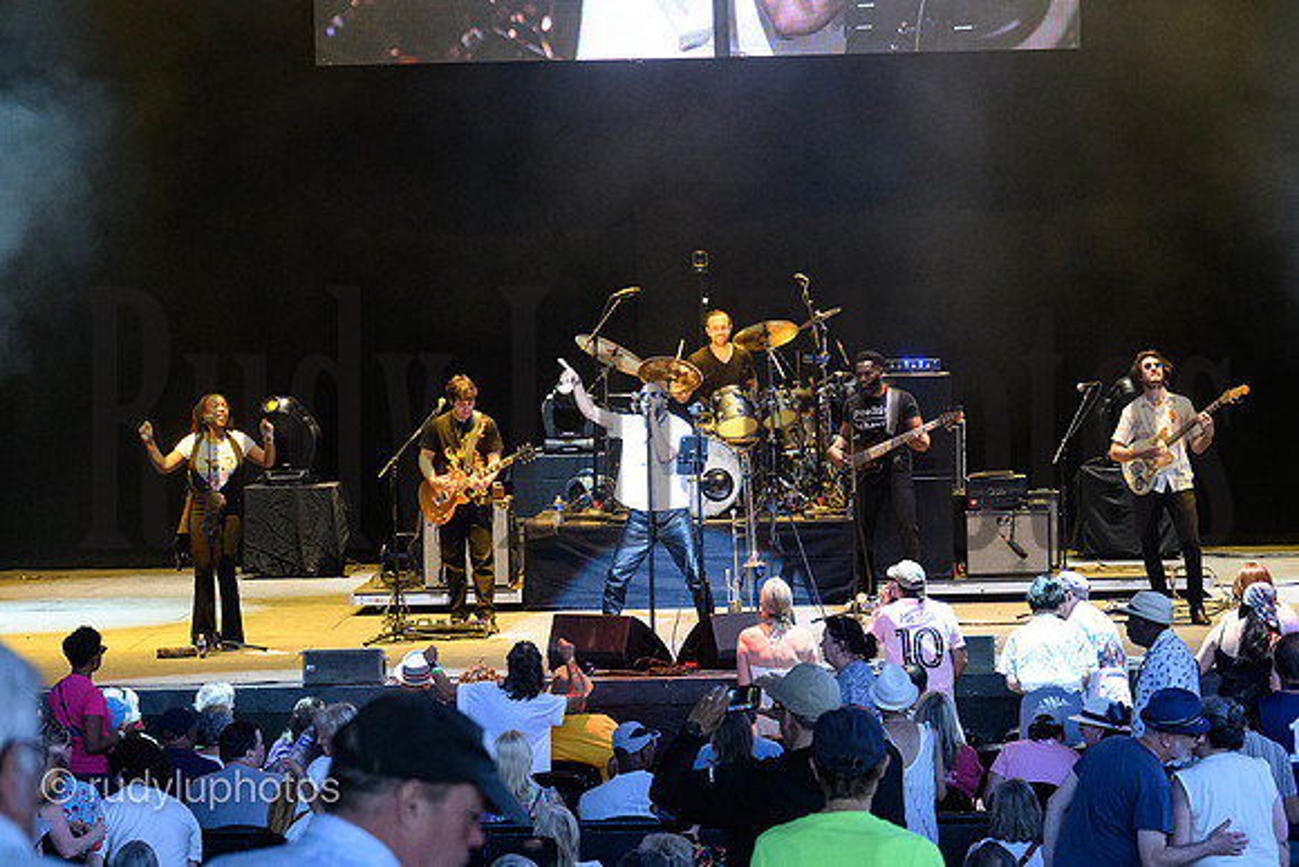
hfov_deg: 16.1
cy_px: 434
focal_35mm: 127
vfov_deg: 10.8
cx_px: 650
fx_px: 4583
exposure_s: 1/100
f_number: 6.3
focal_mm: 85
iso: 3200
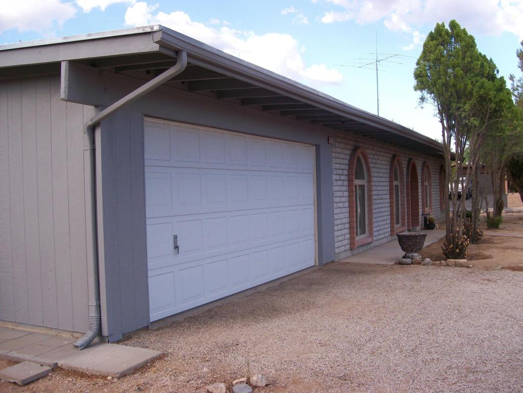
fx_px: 544
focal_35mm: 36
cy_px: 196
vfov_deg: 39.7
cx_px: 262
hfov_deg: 51.4
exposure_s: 1/436
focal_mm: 6
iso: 80
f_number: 2.7
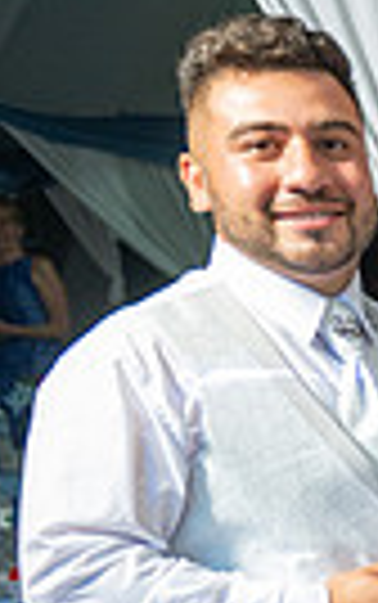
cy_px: 668
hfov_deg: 10.1
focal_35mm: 106
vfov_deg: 18.8
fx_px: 1743
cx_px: 1012
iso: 250
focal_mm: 24
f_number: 2.8
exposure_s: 1/125
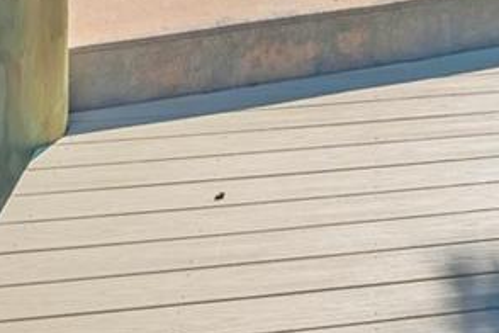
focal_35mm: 87
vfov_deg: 12.8
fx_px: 1206
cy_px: -411
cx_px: 676
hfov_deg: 20.9
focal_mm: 16
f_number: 9
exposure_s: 1/500
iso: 200
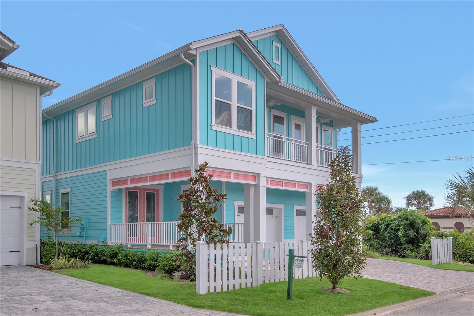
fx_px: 421
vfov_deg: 41.1
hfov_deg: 58.7
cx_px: 237
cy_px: 158
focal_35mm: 32
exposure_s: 1/200
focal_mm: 32
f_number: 10
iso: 200
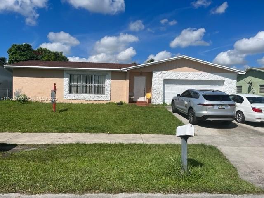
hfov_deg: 67.3
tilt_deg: -1.3
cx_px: 132
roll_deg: -0.9
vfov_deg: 53.1
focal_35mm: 26
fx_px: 198
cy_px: 99
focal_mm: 5.1
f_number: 1.6
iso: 50
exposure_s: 1/6173
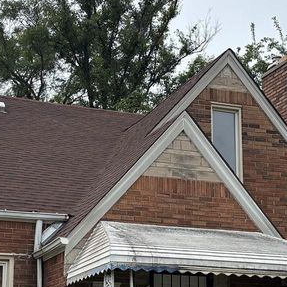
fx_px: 769
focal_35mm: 82
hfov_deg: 21.1
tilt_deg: +10.5
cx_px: 120
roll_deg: -0.1
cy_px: 221
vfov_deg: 20.9
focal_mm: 5.96
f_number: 1.6
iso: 50
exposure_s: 1/4608
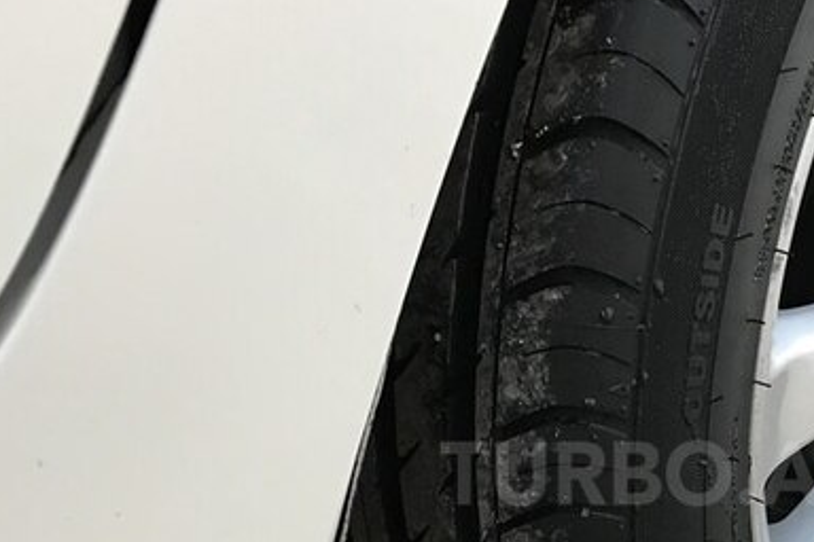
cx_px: 657
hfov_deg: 38.1
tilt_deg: -18.6
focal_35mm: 50
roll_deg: -9.4
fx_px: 1130
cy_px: 473
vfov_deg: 26.2
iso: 80
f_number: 1.8
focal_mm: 3.99
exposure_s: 1/17
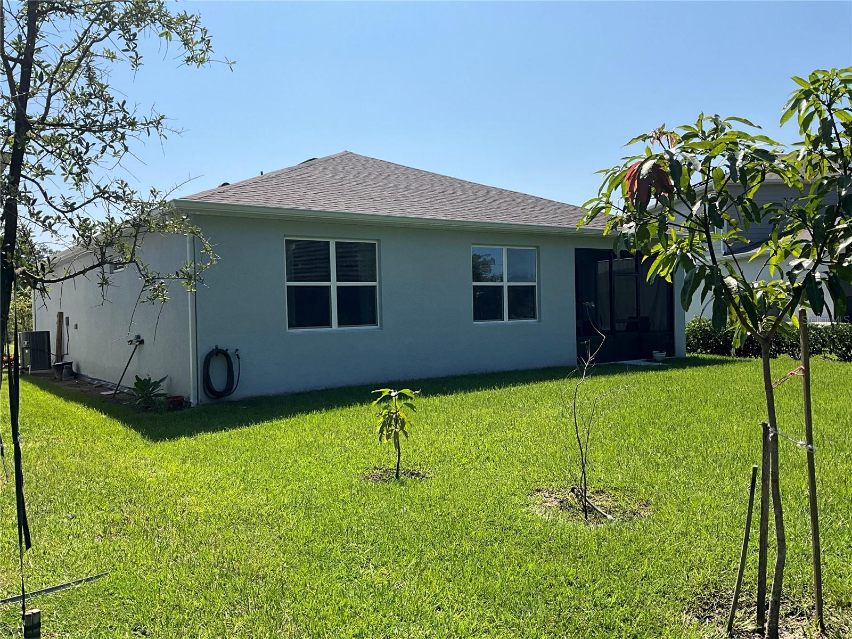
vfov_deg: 48.2
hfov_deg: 61.7
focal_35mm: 29
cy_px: 320
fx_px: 714
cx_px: 426
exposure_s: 1/1984
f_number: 1.8
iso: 25
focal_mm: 3
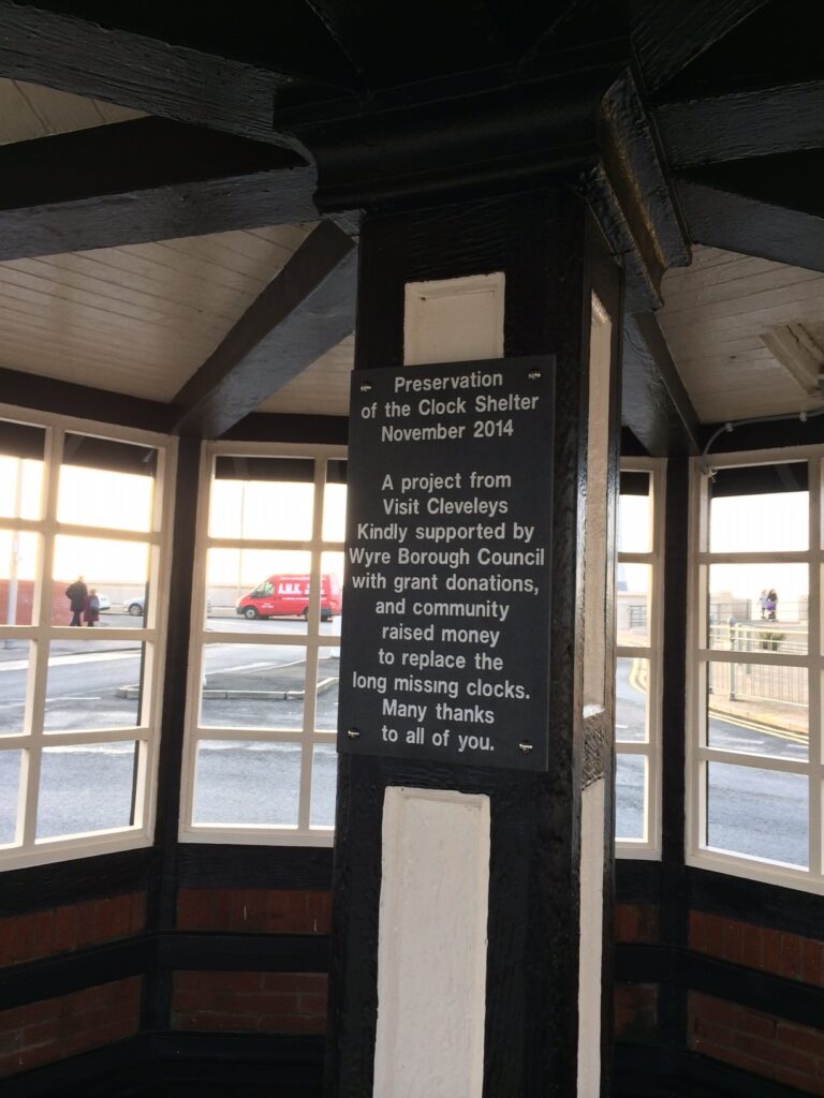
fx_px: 952
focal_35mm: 30
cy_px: 549
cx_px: 412
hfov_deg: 46.8
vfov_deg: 60.0
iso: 50
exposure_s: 1/120
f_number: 2.2
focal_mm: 4.12
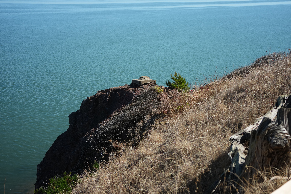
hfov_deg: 39.6
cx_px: 146
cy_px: 97
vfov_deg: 27.0
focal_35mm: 50
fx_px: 404
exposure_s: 1/3200
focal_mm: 50
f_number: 4.5
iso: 640
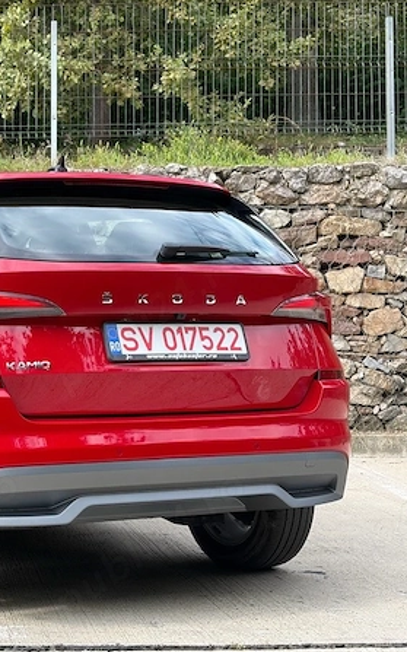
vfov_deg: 27.9
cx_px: -19
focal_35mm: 74
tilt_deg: +0.3
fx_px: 1315
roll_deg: +1.0
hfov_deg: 17.1
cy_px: 325
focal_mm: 5.96
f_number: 1.6
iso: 32
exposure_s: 1/701
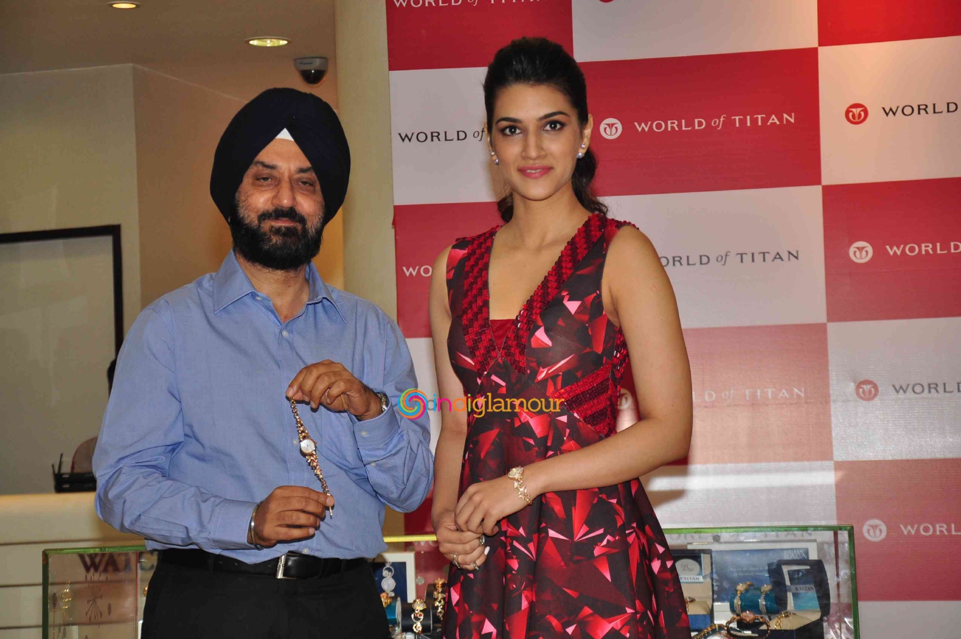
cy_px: 320
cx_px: 480
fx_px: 2480
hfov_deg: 21.9
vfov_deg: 14.7
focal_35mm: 93
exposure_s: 1/125
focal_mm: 62
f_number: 5.6
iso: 400
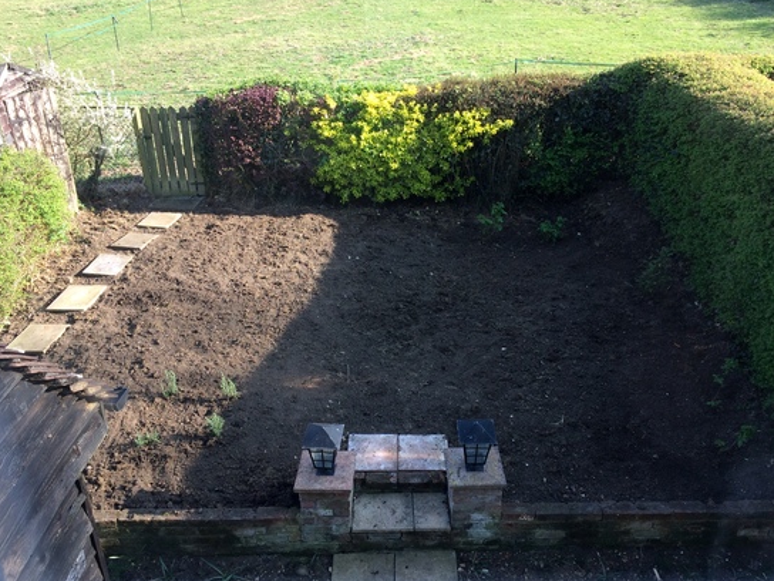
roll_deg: +0.6
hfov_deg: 56.8
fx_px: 716
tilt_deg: -27.4
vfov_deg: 44.1
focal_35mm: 32
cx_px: 398
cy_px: 303
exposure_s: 1/229
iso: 32
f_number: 2.2
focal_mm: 4.15
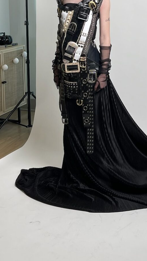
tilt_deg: -6.5
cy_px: 44
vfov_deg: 32.7
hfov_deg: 19.3
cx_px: 112
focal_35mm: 62
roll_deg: +0.0
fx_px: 430
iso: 50
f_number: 1.6
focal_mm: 5.1
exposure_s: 1/120
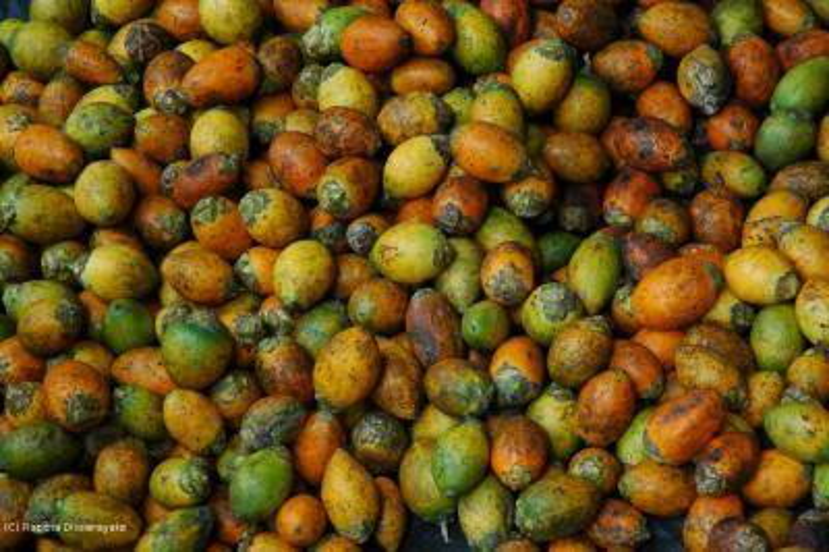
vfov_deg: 13.0
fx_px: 2416
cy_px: 276
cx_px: 414
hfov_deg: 19.5
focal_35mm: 105
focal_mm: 70
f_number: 7.1
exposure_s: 1/125
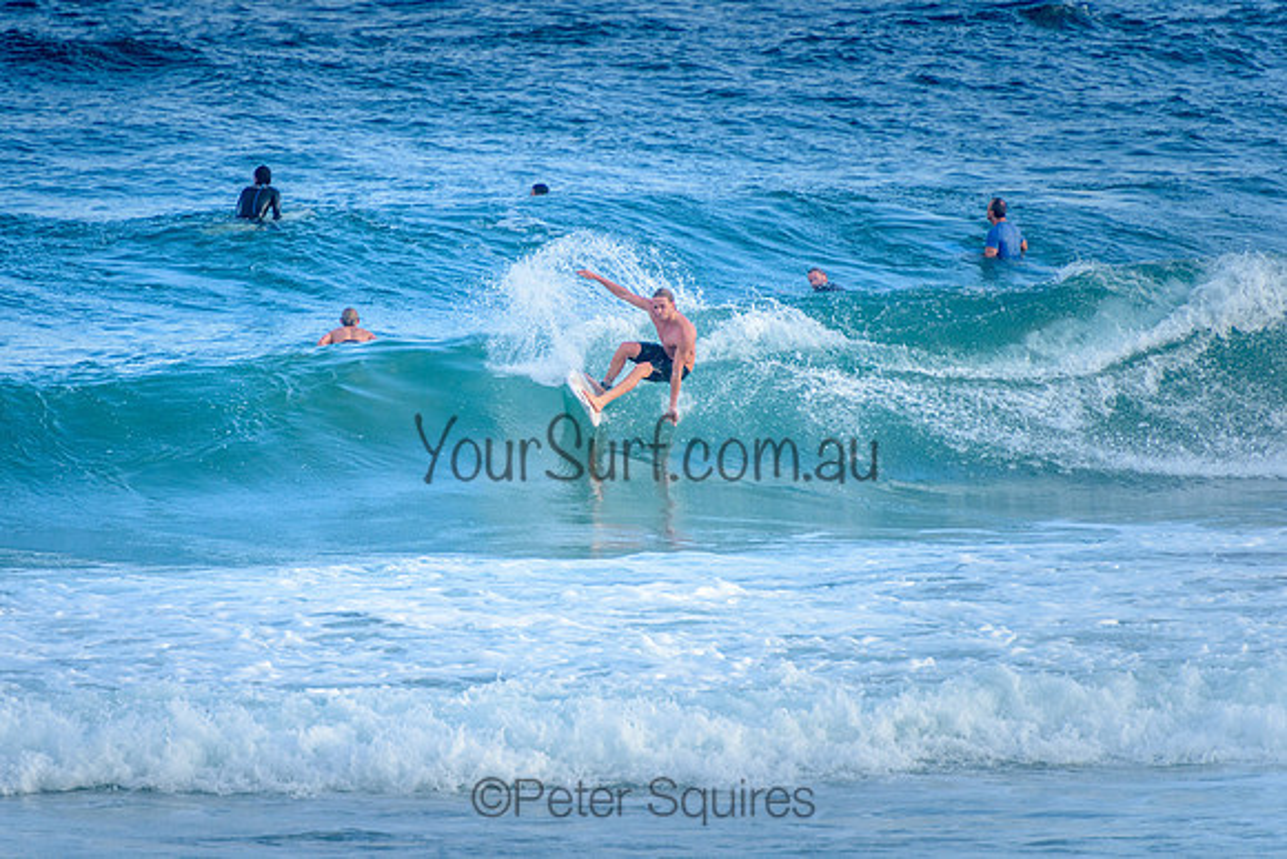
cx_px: 498
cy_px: 332
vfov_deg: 2.8
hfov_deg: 4.2
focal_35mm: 491
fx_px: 17543
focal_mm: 400
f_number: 5.6
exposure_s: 1/1250
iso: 500
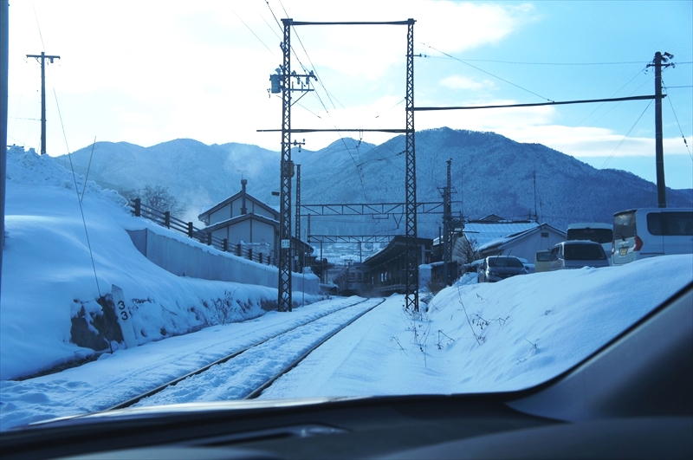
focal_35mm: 48
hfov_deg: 41.2
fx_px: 923
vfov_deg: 28.0
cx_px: 346
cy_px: 230
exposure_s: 1/500
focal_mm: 32
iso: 200
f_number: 8
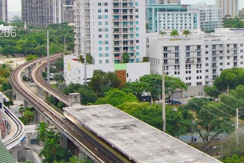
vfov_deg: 14.5
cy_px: 34
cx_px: 275
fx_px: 638
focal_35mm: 94
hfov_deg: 20.5
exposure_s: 1/200
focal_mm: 24
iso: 100
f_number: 8
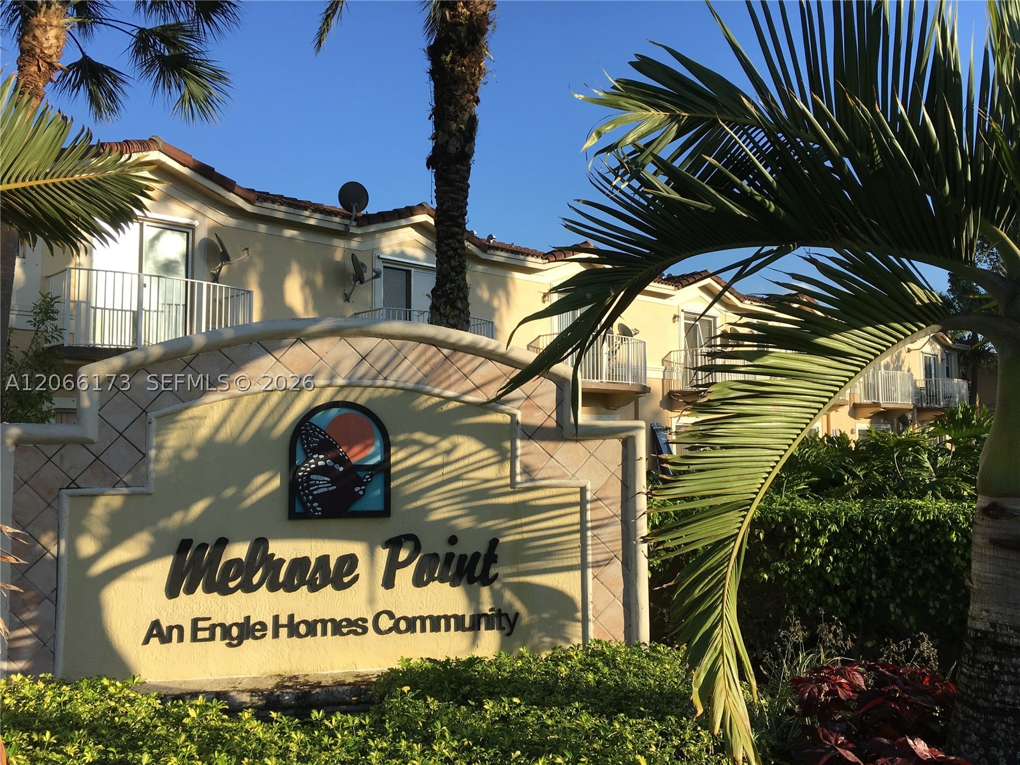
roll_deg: +0.0
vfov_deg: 48.2
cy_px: 382
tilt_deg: +6.1
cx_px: 510
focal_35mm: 29
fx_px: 855
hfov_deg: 61.7
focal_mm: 4.15
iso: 25
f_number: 2.2
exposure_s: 1/1068
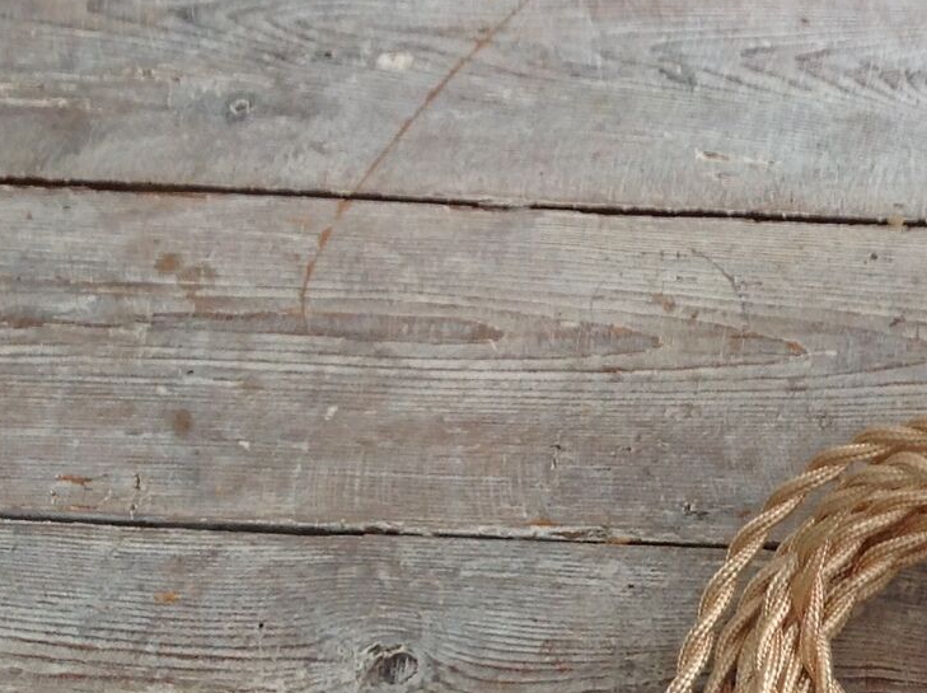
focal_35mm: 96
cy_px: 510
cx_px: 1161
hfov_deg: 19.1
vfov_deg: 15.3
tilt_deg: -54.8
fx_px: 2568
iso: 50
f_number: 2.4
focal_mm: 4.28
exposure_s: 1/17
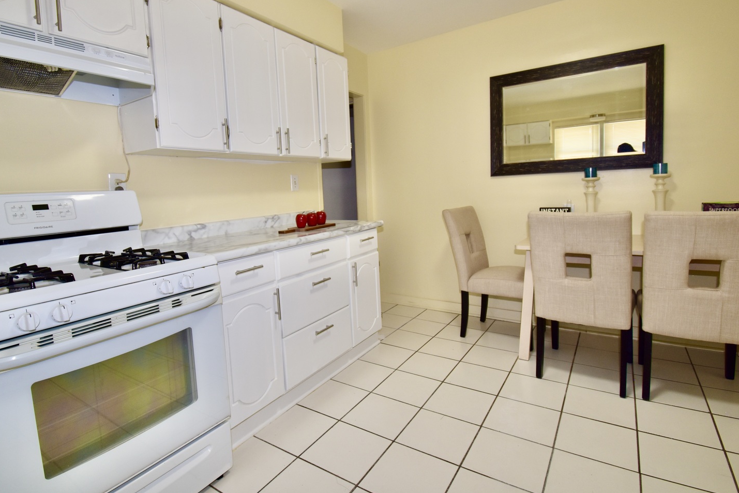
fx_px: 349
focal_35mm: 17
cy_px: 220
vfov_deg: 70.2
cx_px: 346
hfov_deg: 93.2
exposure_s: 1/60
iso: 360
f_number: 4.5
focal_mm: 10
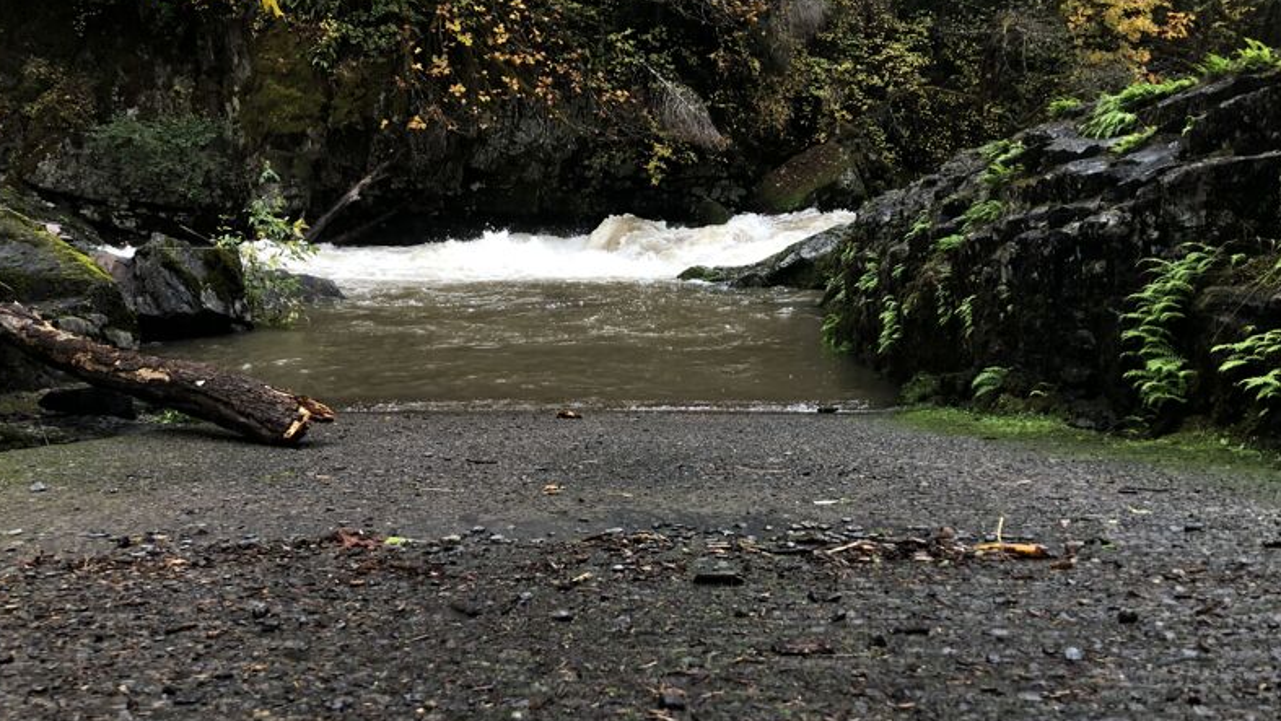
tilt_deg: -12.3
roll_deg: -0.3
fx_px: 1053
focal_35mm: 31
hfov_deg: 62.6
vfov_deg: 37.6
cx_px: 633
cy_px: 443
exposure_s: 1/30
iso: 32
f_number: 1.8
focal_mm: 3.99
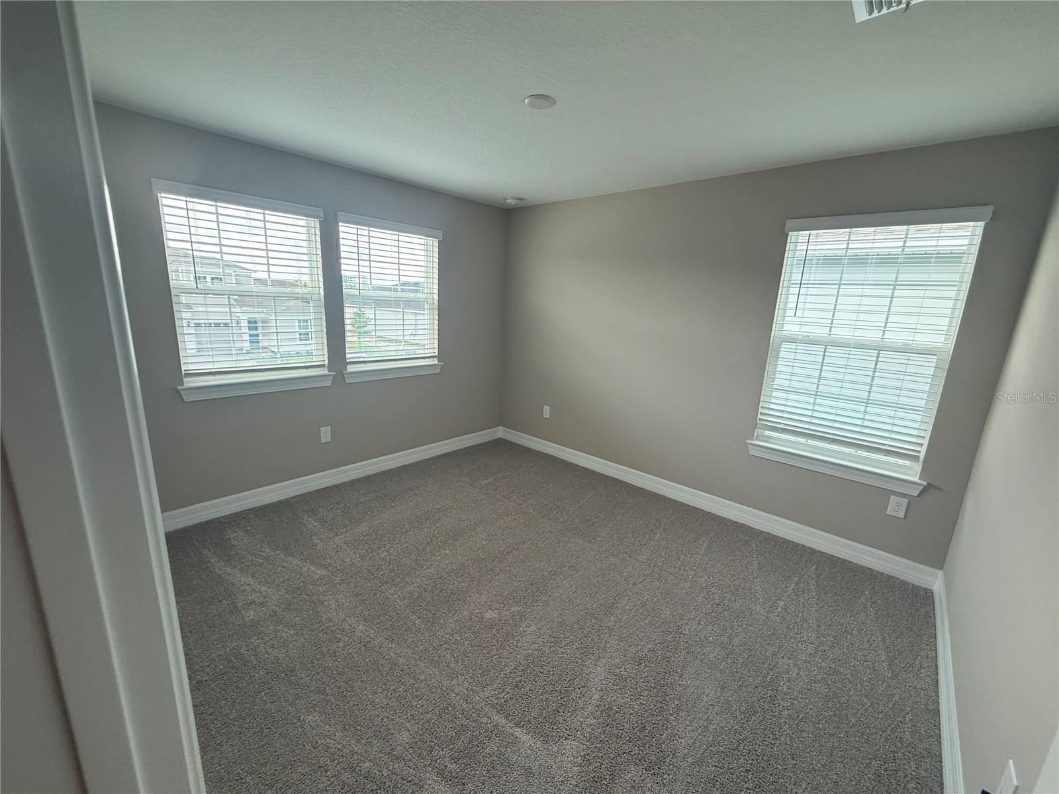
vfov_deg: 85.7
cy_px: 397
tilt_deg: -7.1
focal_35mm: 14
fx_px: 428
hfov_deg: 102.1
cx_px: 530
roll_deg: -1.5
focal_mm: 2.22
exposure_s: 1/120
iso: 100
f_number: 2.2
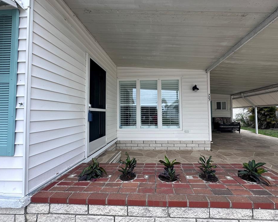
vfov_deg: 84.0
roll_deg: +0.7
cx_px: 150
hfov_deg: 96.6
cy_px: 109
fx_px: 123
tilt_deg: +1.9
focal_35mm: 15
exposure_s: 1/924
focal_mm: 2.22
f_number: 2.2
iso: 50
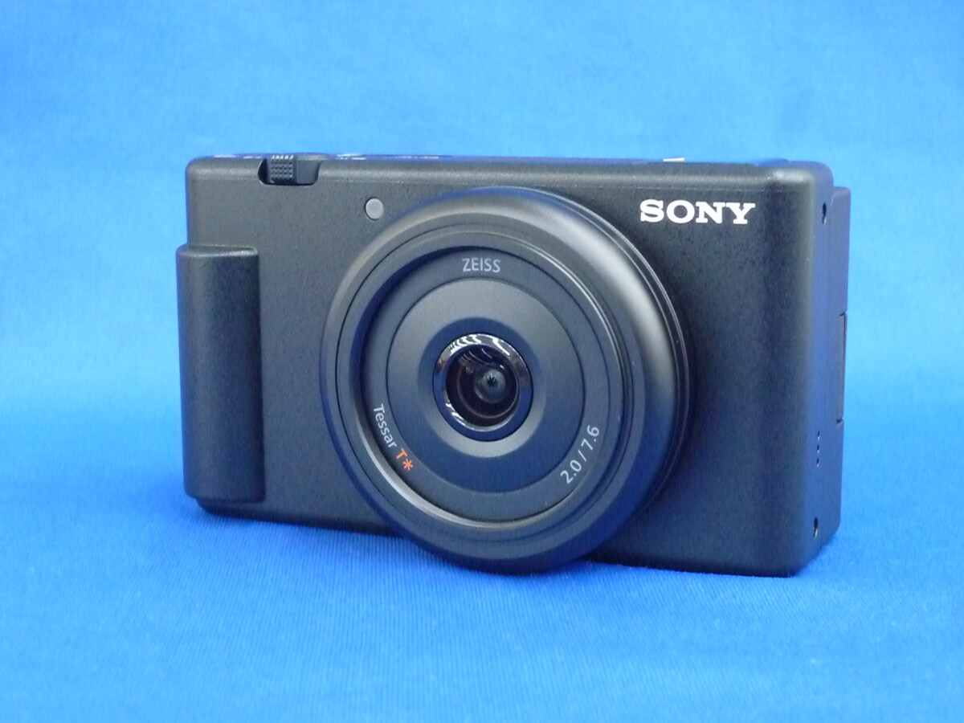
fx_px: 1699
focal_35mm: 61
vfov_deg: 24.0
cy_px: 362
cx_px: 482
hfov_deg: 31.7
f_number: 4.6
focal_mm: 10.8
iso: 1600
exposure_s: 1/50
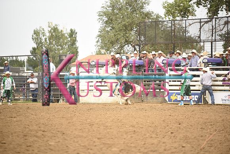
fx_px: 1278
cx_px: 115
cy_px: 77
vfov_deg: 6.9
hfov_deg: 10.3
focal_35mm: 200
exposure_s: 1/4000
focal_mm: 200
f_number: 2.8
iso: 800
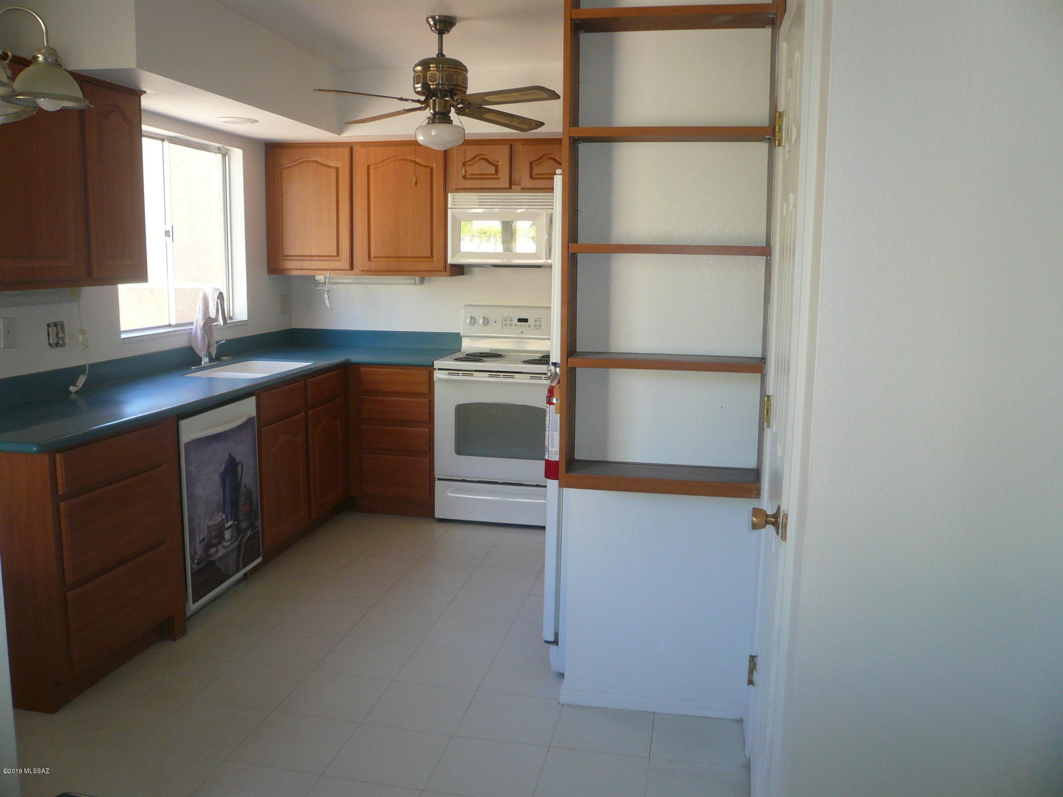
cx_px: 532
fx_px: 860
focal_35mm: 28
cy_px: 398
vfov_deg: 49.7
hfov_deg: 63.4
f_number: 2.8
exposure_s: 1/40
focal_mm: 4.6
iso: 100
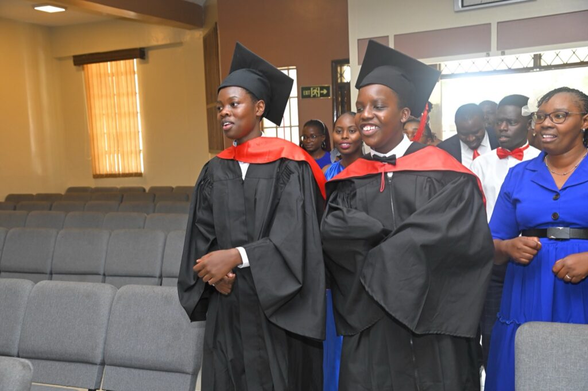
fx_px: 751
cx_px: 294
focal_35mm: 46
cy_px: 196
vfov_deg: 29.2
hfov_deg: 42.8
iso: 2500
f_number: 5.6
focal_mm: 46
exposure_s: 1/200
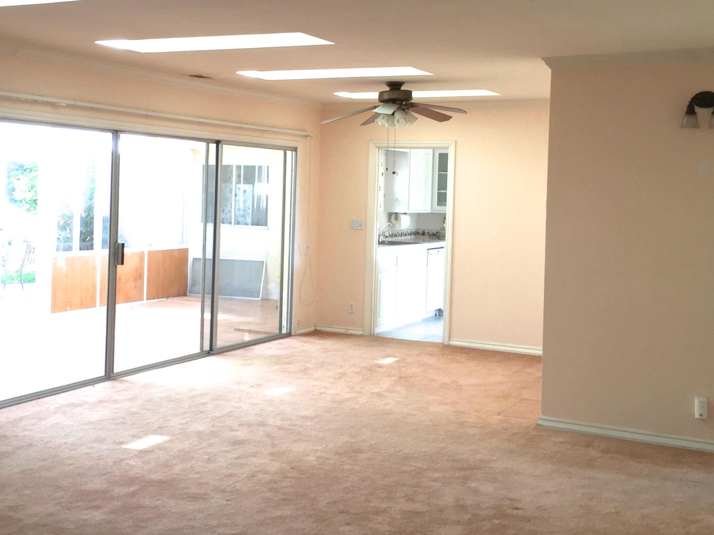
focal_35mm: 48
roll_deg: -2.4
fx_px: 990
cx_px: 263
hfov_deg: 39.4
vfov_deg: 30.2
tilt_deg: -0.9
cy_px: 213
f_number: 2.2
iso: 32
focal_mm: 4.15
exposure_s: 1/60
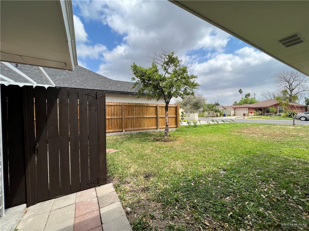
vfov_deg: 89.9
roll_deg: +1.5
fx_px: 116
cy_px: 116
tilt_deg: -0.3
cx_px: 154
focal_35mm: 13
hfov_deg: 106.2
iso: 32
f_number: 1.8
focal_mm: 1.57
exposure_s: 1/1263
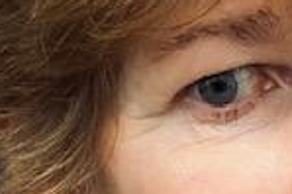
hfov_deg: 15.1
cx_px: 270
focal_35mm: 134
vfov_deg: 10.2
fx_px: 1086
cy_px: 118
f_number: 2.2
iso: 200
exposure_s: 1/60
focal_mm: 2.71
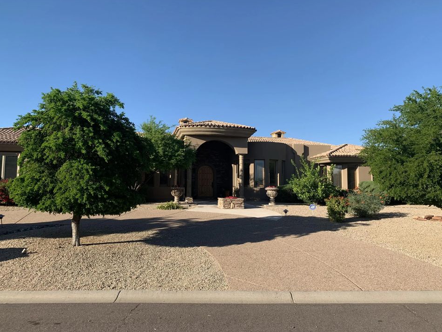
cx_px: 216
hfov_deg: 63.4
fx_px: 357
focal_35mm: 28
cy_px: 159
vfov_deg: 49.7
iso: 25
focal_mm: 4.25
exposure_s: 1/1513
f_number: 1.8
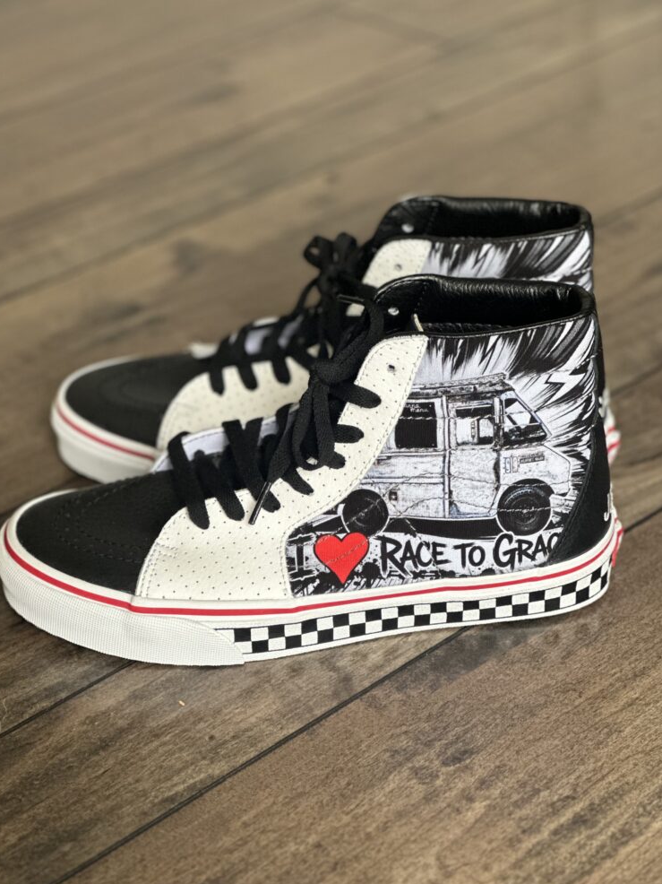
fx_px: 2041
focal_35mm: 80
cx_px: 322
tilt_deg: -30.9
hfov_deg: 18.4
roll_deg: +3.0
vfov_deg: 24.4
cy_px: 430
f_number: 2.8
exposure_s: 1/103
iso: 250
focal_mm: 9
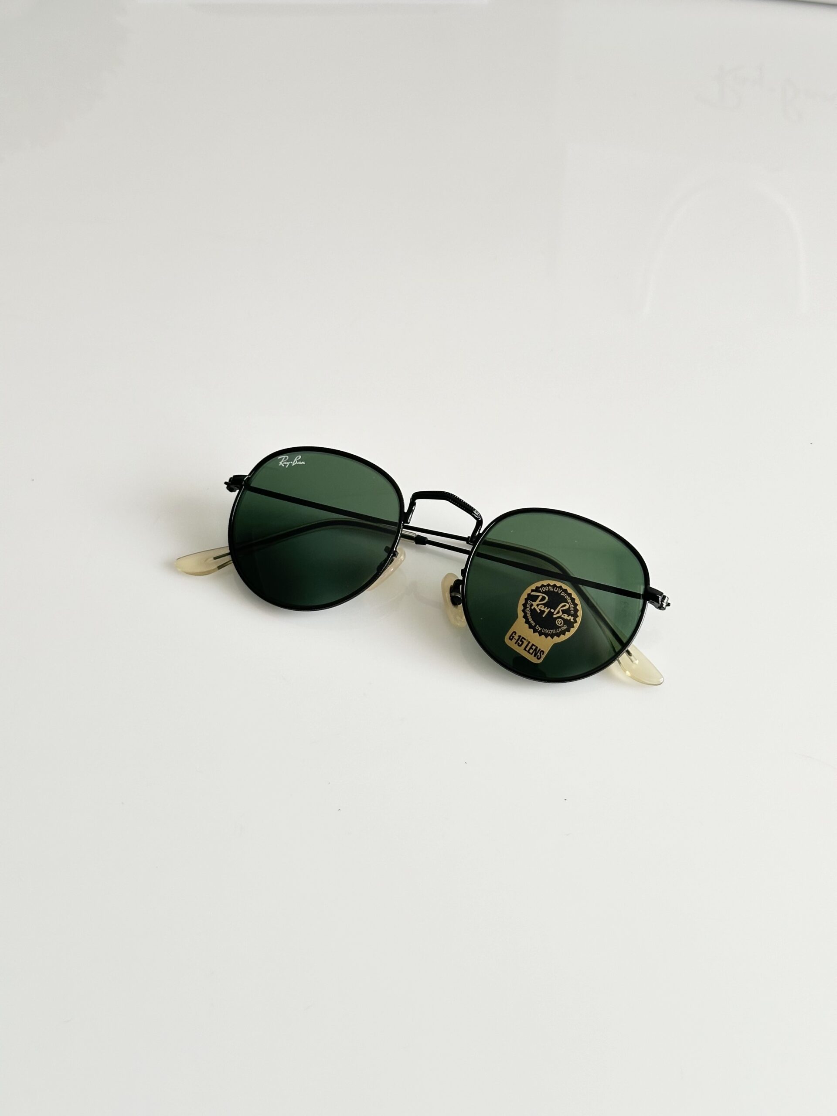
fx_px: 1547
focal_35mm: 48
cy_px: 558
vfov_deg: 39.7
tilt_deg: -51.1
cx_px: 418
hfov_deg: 30.3
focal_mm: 6.86
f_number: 1.78
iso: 80
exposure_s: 1/66
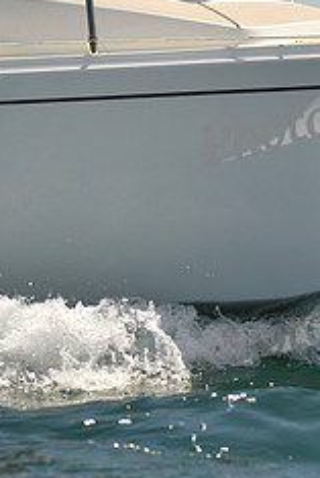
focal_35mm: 494
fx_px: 6576
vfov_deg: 4.2
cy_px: 37
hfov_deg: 2.8
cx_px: 97
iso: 250
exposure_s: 1/2500
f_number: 5
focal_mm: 200
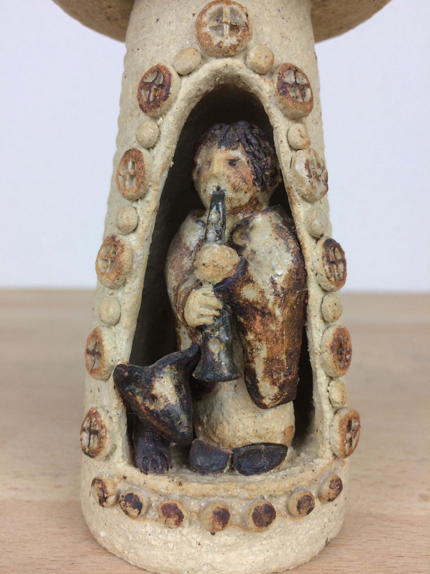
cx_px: 215
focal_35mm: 29
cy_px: 287
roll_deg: +0.9
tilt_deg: -6.2
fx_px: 480
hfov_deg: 48.2
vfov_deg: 61.7
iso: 50
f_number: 2.2
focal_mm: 4.15
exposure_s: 1/100
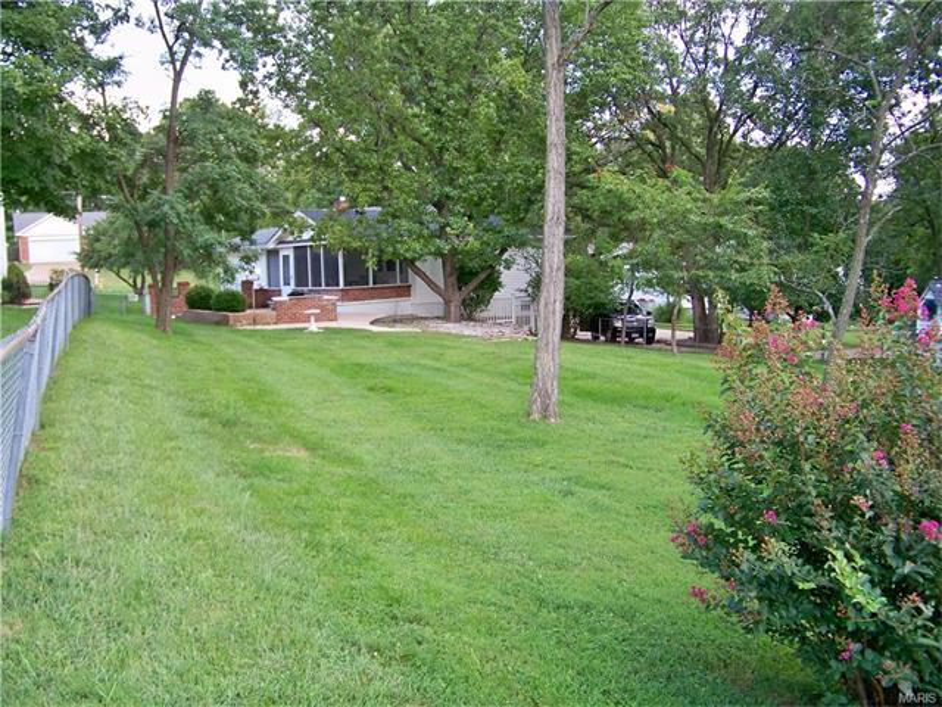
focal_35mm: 33
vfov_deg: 42.9
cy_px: 354
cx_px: 471
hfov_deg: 55.4
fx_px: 898
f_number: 2.8
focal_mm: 5.85
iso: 80
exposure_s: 1/100
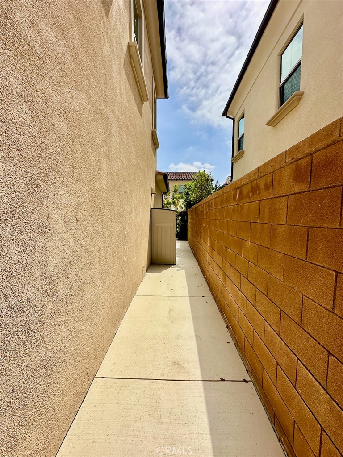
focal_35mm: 14
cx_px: 172
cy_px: 228
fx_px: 185
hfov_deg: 85.7
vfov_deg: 102.1
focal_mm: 2.22
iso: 50
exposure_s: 1/3300
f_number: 2.2
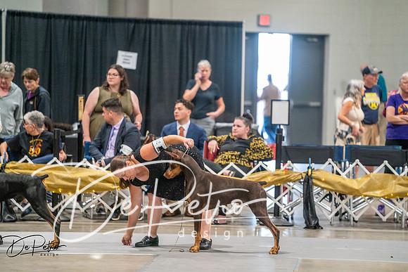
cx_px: 204
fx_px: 2267
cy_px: 136
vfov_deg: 6.9
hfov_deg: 10.3
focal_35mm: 200
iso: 6400
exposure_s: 1/250
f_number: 2.8
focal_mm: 200
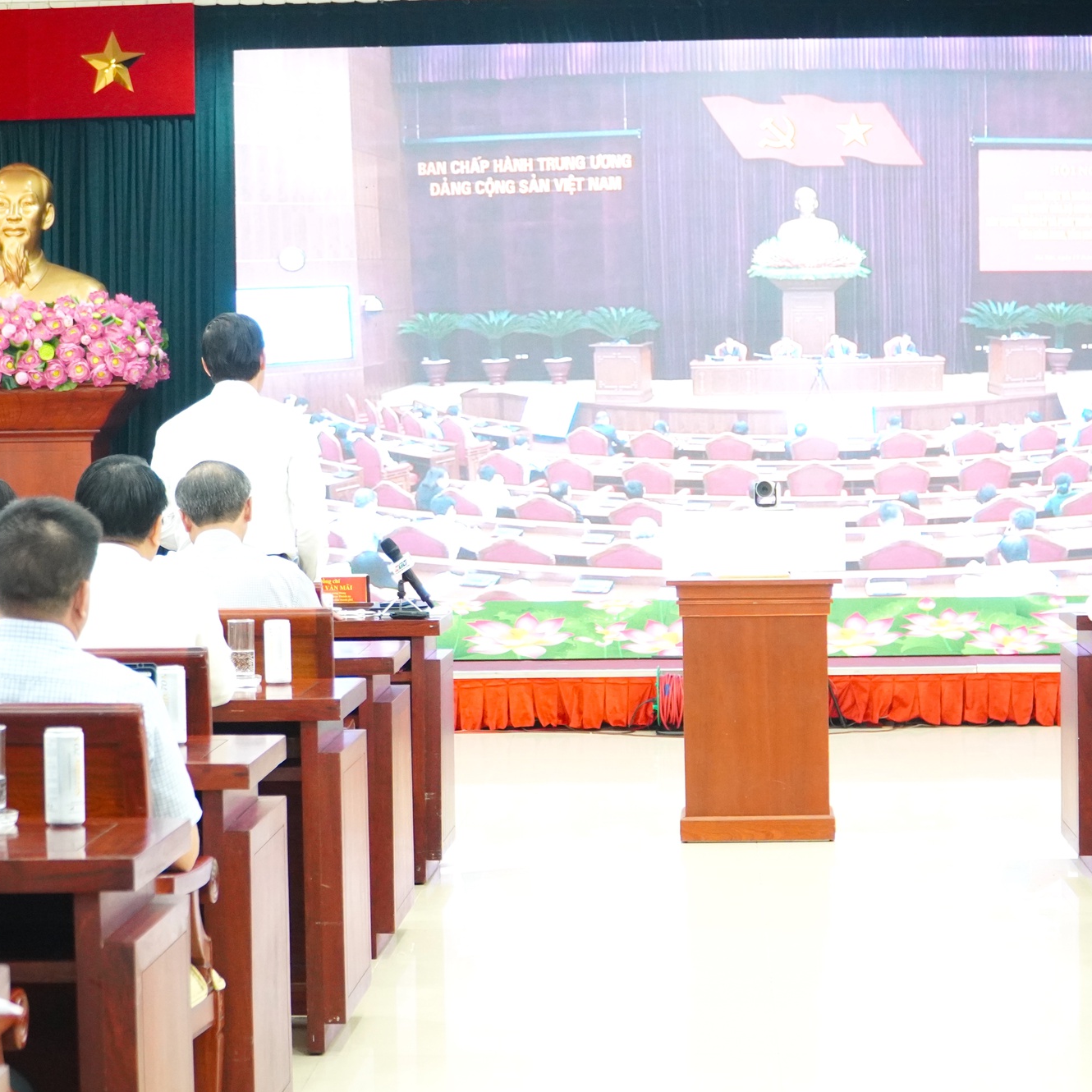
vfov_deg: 18.9
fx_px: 3284
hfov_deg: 18.9
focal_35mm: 92
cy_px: 546
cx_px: 618
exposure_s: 1/80
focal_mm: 48
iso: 3200
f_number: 4
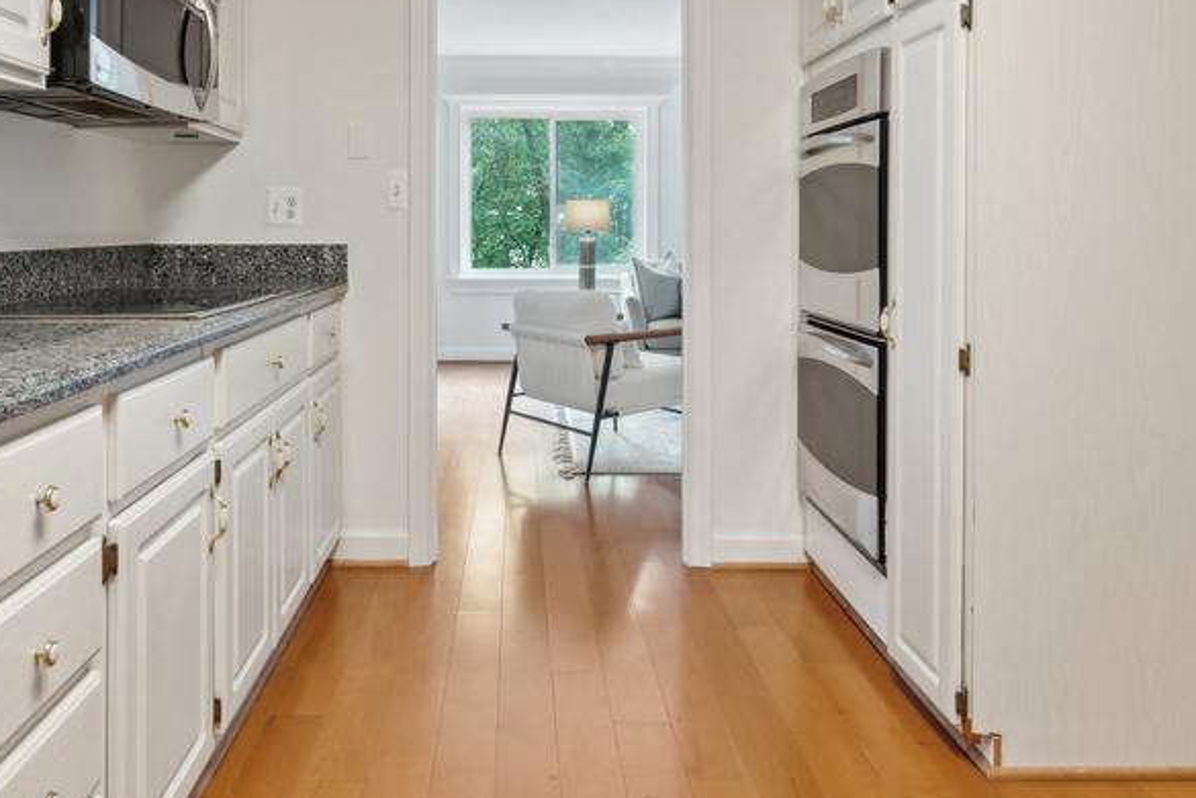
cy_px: 249
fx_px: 930
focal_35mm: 28
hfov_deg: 65.3
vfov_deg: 45.5
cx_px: 527
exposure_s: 1/8
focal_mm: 16
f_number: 9
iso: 400
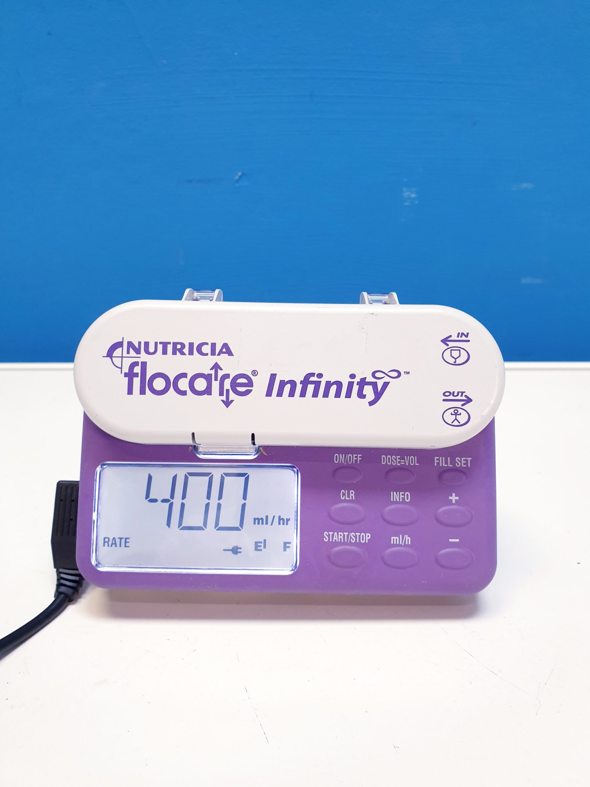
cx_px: 295
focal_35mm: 26
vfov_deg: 67.3
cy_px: 394
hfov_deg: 53.1
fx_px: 591
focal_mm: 4.3
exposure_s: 1/50
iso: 160
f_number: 2.4
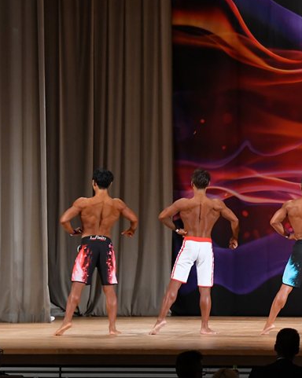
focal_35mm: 177
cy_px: 185
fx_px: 1980
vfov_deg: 10.9
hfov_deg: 8.7
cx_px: 273
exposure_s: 1/400
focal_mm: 78
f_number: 5.6
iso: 3200
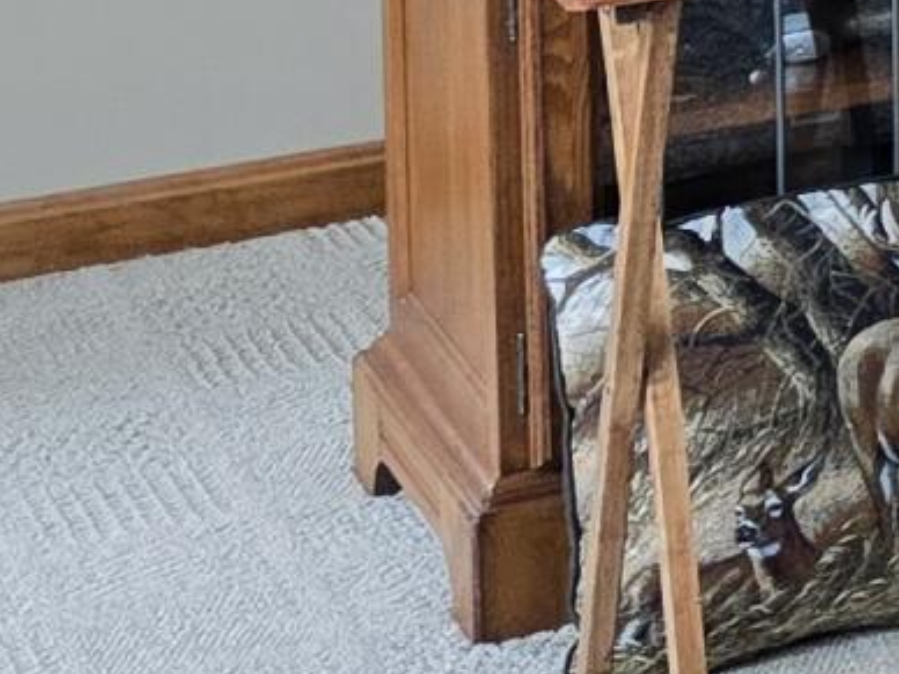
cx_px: 3325
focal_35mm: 178
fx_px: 4623
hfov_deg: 8.0
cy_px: -841
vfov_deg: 7.8
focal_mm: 6.3
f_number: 1.7
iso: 125
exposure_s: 1/120
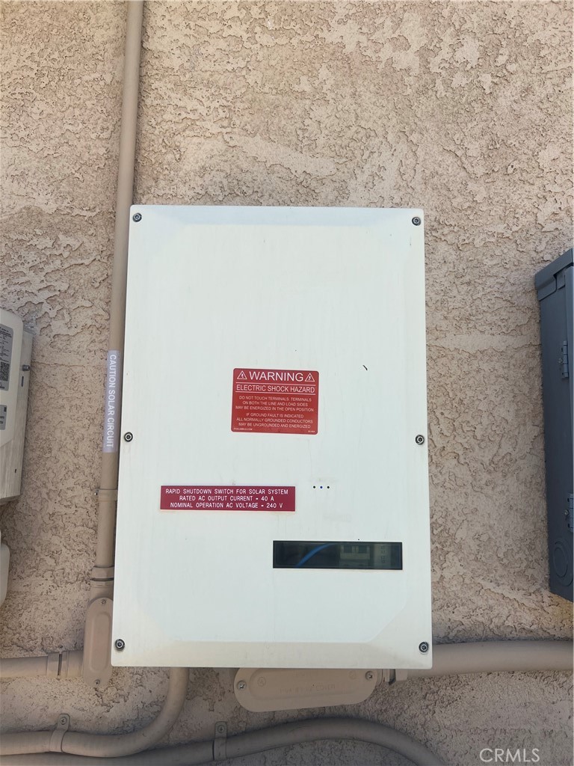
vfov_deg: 67.3
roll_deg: +0.3
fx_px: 575
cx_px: 287
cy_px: 383
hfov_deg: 53.1
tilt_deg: +10.2
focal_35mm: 26
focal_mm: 5.7
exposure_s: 1/2045
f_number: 1.5
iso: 50
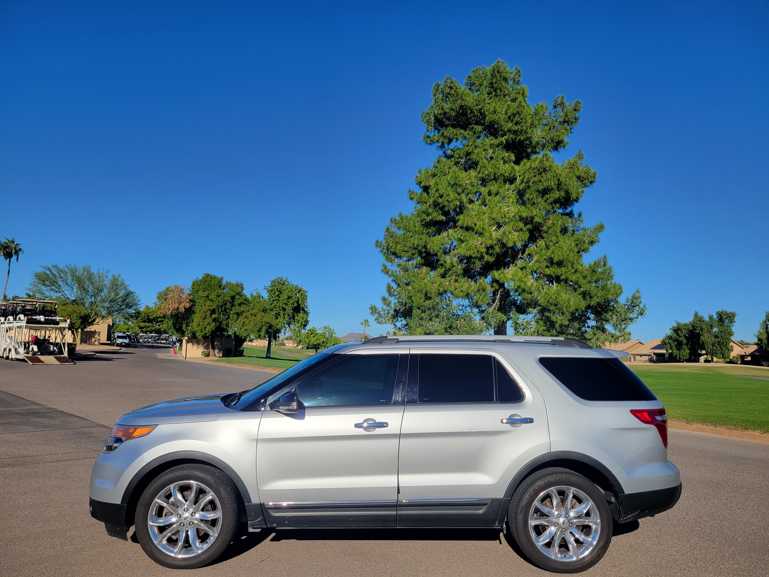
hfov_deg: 67.3
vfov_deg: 53.1
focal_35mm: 26
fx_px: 578
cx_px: 384
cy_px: 288
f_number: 1.8
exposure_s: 1/3707
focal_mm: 5.4
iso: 40
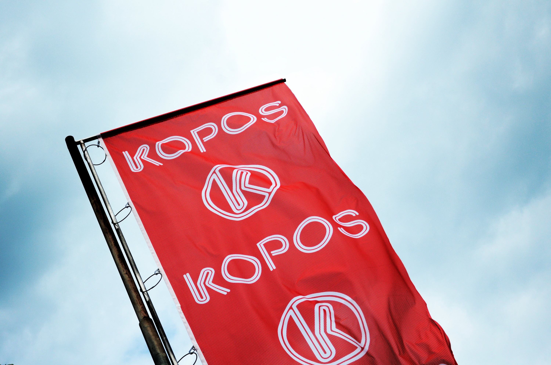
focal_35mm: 60
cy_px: 182
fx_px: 916
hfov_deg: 33.5
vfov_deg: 22.5
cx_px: 276
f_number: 5.3
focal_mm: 40
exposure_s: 1/4000
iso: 500
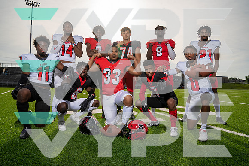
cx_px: 124
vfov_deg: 53.2
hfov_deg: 73.7
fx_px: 166
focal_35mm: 24
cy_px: 83
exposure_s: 1/250
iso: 100
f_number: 8
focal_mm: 24
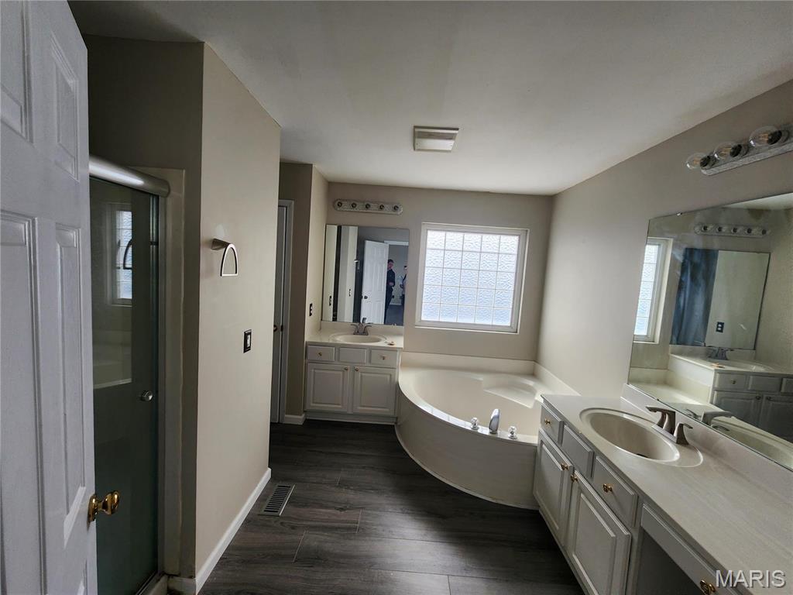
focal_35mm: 13
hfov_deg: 106.2
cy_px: 298
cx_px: 396
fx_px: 298
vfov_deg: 89.9
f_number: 2.2
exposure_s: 1/60
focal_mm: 2.2
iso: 160
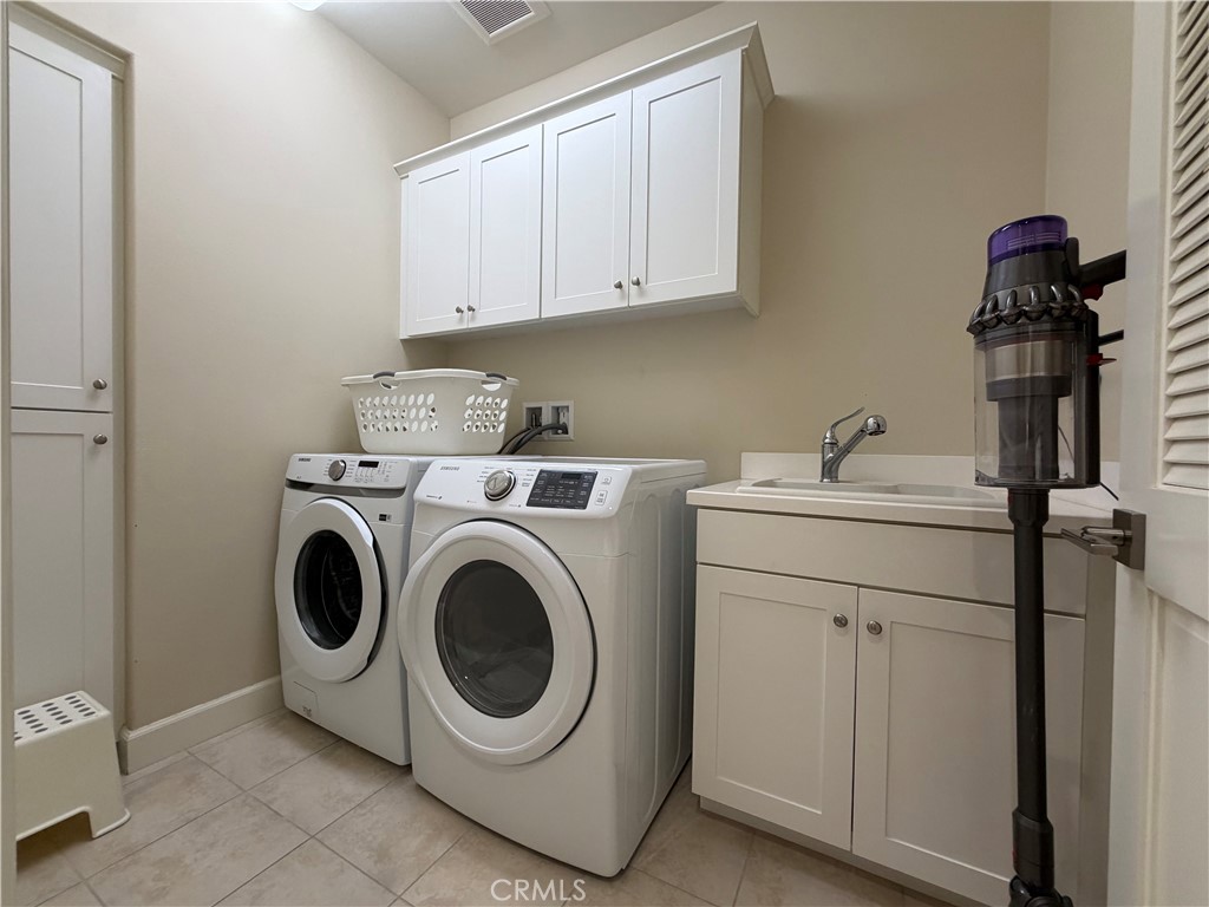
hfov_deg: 102.1
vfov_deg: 85.7
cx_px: 604
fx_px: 489
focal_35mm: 14
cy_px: 454
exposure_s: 1/120
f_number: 2.2
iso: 200
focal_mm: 2.22
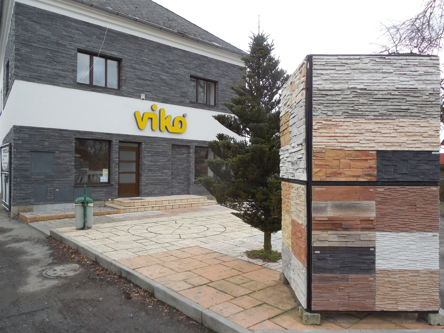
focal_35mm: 25
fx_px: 321
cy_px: 166
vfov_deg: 54.9
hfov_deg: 69.4
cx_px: 222
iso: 125
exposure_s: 1/250
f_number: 3.3
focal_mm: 4.5
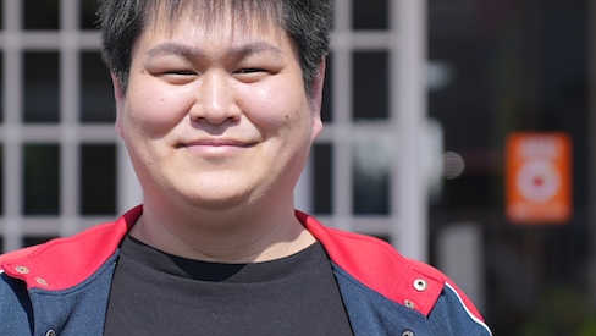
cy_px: 144
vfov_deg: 7.5
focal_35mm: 161
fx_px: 2545
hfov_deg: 13.3
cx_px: 198
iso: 100
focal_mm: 75
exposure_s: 1/1250
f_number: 2.8
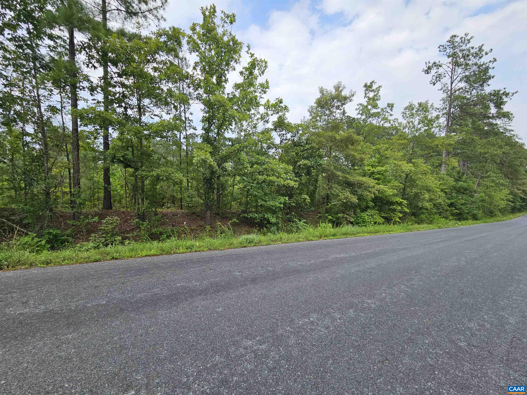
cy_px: 198
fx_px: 198
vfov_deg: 89.9
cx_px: 264
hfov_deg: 106.2
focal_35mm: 13
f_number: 2.2
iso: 50
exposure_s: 1/1205
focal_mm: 2.2
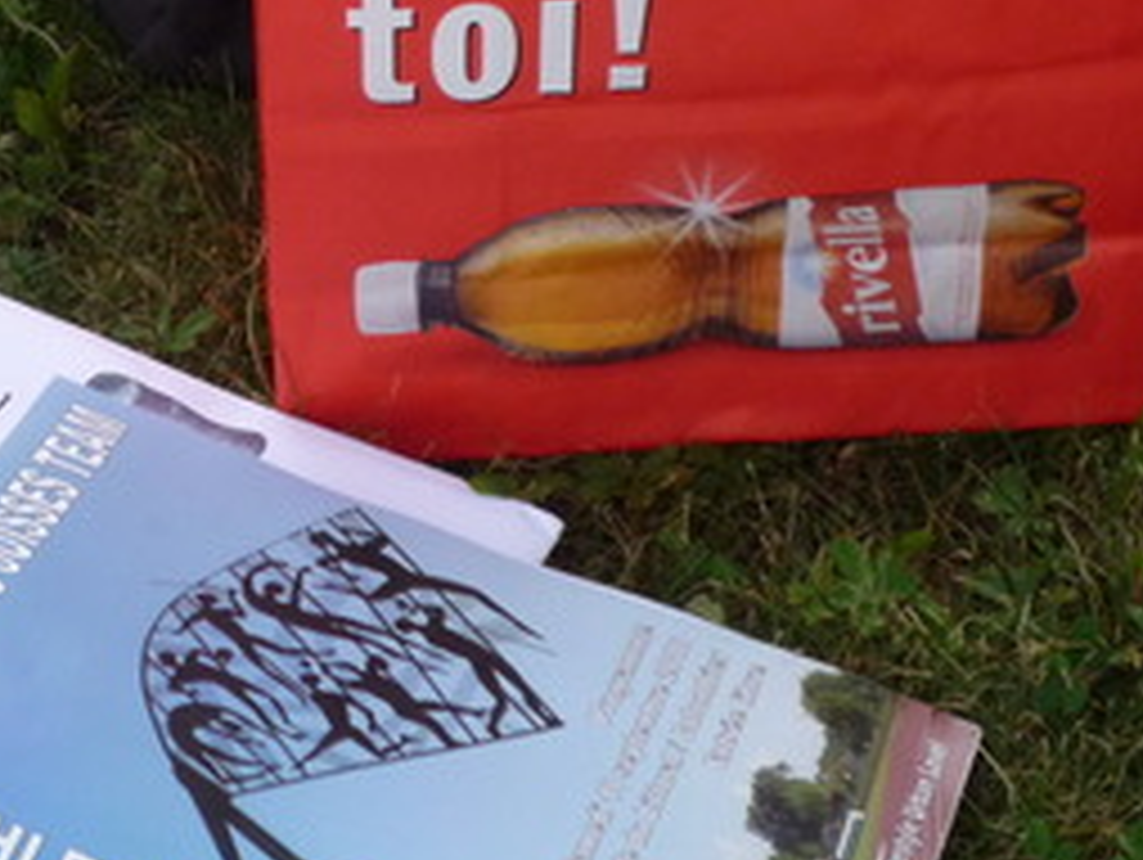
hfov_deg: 16.4
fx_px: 3933
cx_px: 162
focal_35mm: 119
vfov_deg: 12.4
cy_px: 254
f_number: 4.5
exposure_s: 1/500
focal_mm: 9.9
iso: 250
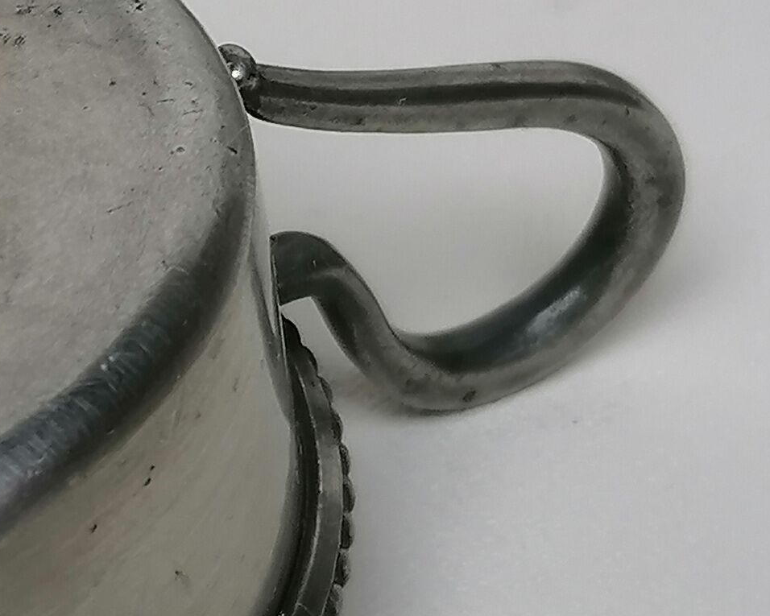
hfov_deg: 13.0
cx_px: 39
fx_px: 3350
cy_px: 125
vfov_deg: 10.5
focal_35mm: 147
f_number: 1.8
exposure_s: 1/193
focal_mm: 4.75
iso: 50
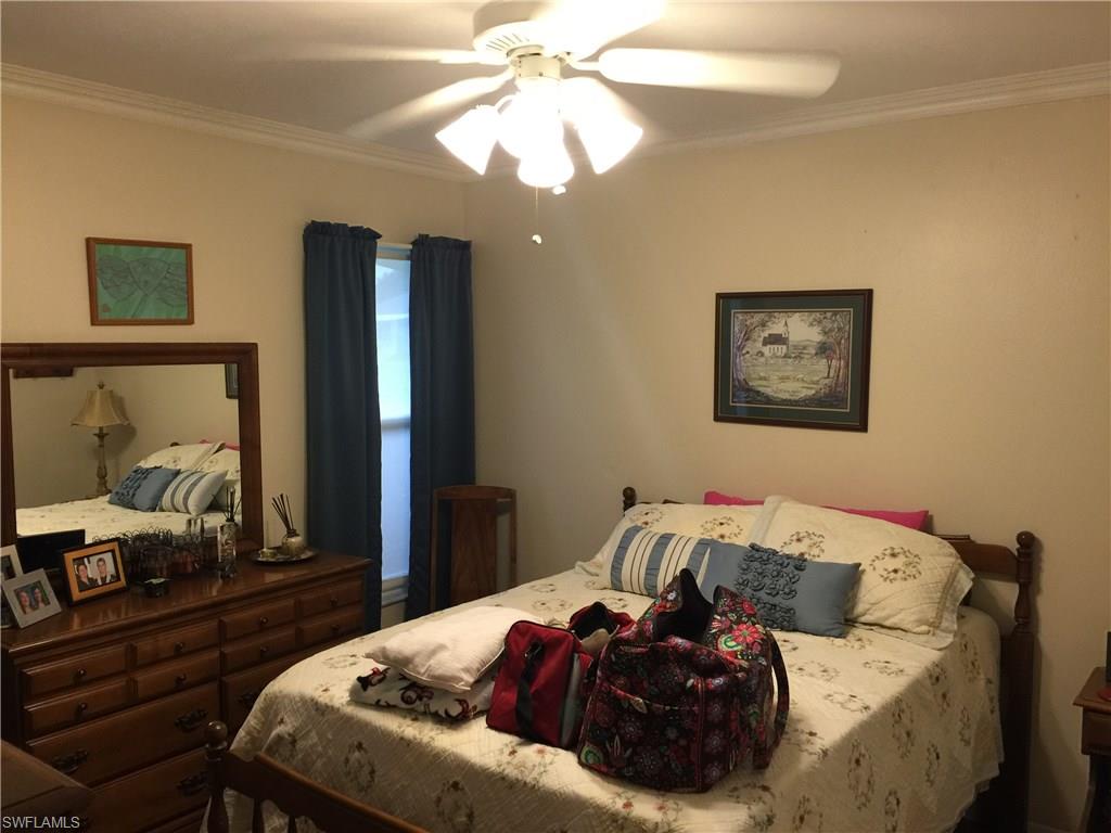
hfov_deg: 61.7
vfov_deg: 48.2
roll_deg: -0.5
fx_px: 931
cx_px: 556
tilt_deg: -4.4
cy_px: 416
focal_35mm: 29
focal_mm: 4.15
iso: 80
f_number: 2.2
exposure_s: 1/15
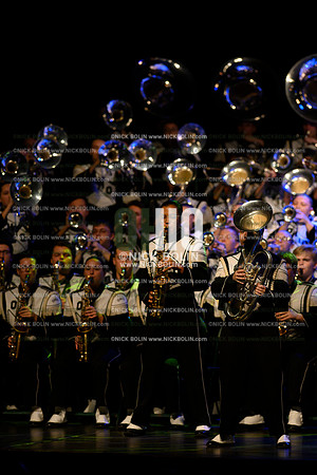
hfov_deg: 4.6
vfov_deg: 6.9
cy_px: 238
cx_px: 158
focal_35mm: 300
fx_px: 3962
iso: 5000
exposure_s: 1/500
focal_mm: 300
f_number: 4
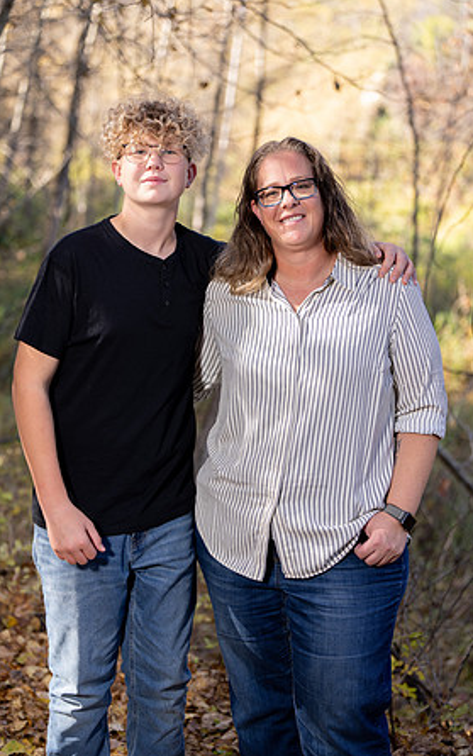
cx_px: 222
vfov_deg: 28.6
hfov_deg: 18.1
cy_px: 376
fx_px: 1484
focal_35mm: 72
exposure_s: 1/200
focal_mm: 70
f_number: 2.8
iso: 125
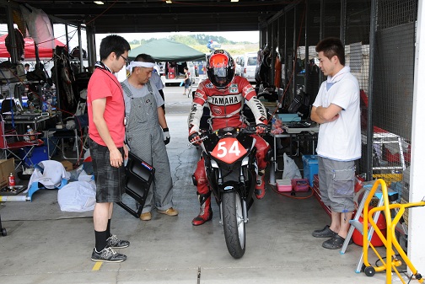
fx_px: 496
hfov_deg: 46.4
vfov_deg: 32.0
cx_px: 212
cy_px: 142
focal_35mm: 42
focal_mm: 28
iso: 200
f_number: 6.3
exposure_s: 1/160
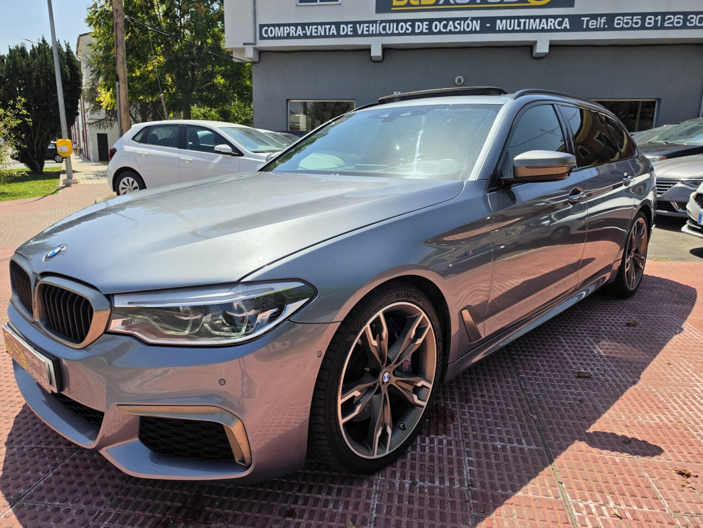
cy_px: 259
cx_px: 337
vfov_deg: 56.8
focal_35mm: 24
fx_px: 487
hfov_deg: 71.6
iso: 40
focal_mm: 6.5
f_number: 1.4
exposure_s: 1/7939
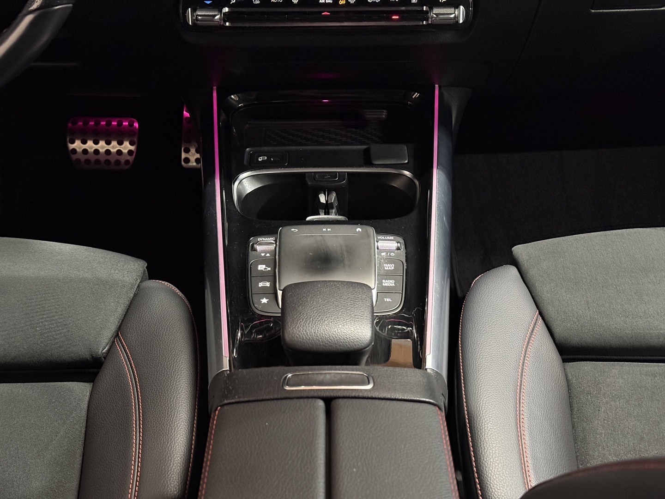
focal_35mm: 48
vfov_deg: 30.3
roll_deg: +0.6
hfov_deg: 39.7
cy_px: 250
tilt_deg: -40.1
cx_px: 332
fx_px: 922
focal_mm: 6.76
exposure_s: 1/30
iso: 640
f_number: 1.78
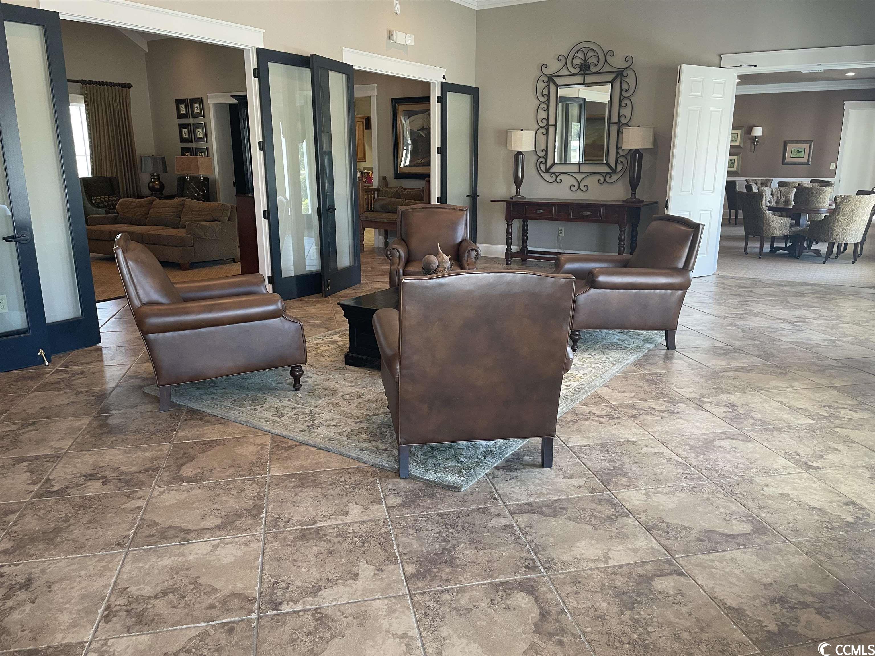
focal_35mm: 26
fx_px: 657
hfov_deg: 67.3
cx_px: 438
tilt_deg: -13.6
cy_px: 328
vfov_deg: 53.1
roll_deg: +0.1
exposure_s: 1/60
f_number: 1.6
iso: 160
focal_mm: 4.2
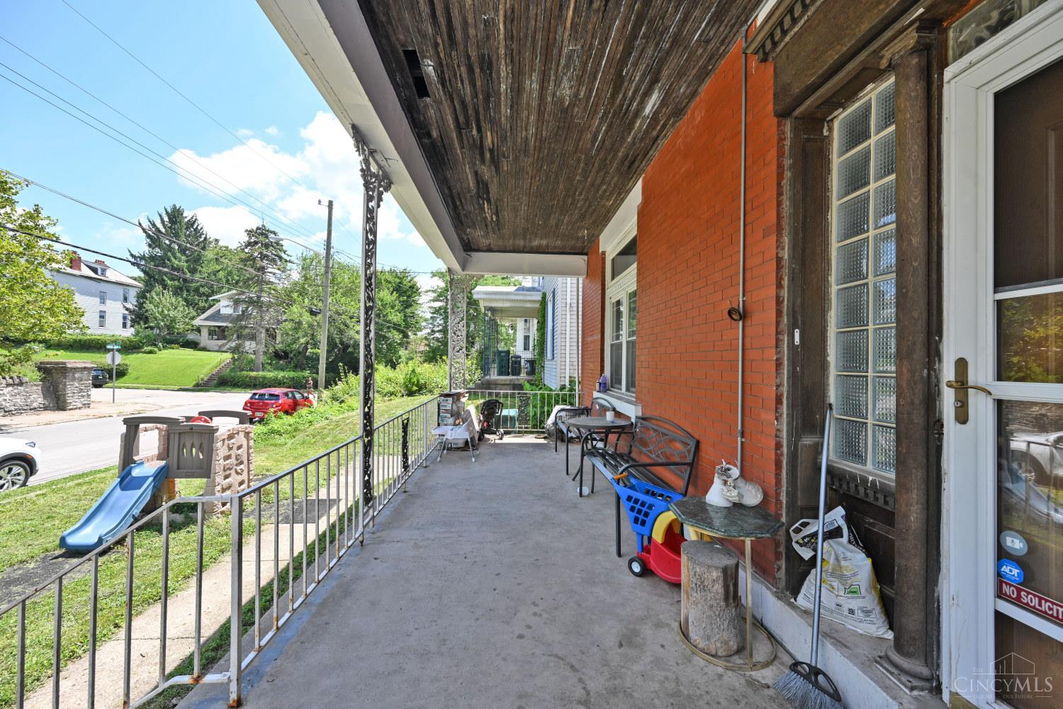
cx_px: 532
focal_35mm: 14
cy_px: 354
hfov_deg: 104.3
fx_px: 413
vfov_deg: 81.2
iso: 100
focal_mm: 14
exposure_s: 1/160
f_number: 7.1
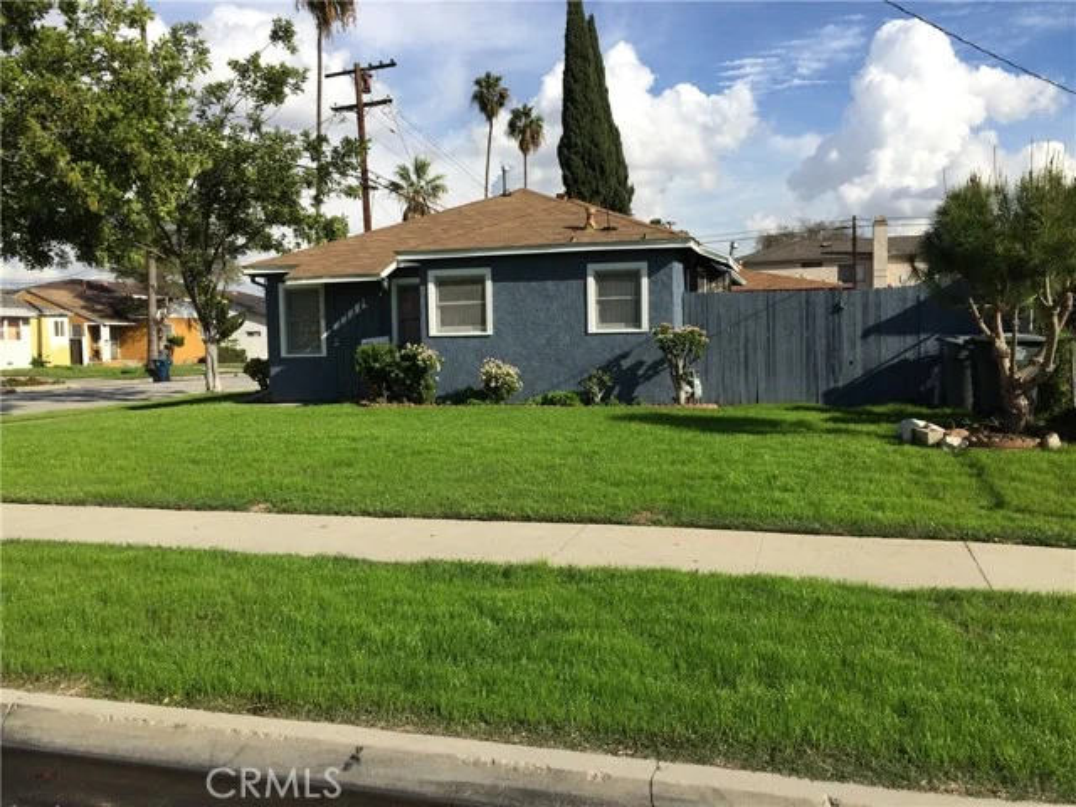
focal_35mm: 29
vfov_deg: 48.2
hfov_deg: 61.7
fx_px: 901
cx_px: 538
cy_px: 404
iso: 32
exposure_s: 1/2825
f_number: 2.2
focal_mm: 4.15
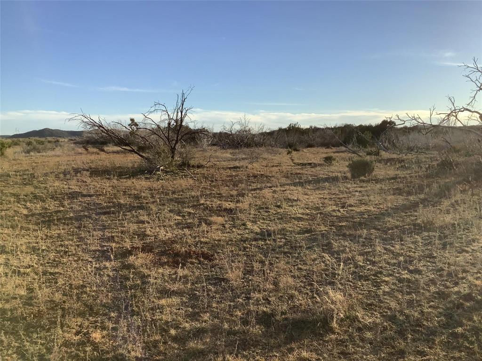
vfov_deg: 45.4
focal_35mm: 31
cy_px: 180
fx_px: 432
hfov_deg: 58.4
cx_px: 241
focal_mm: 3.3
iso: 25
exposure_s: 1/947
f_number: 2.4
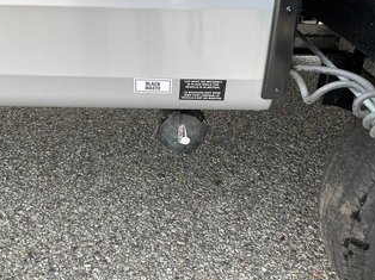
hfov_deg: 50.0
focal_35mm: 37
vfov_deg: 38.6
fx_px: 401
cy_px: 124
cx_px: 162
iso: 25
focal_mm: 3
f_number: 1.8
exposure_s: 1/300
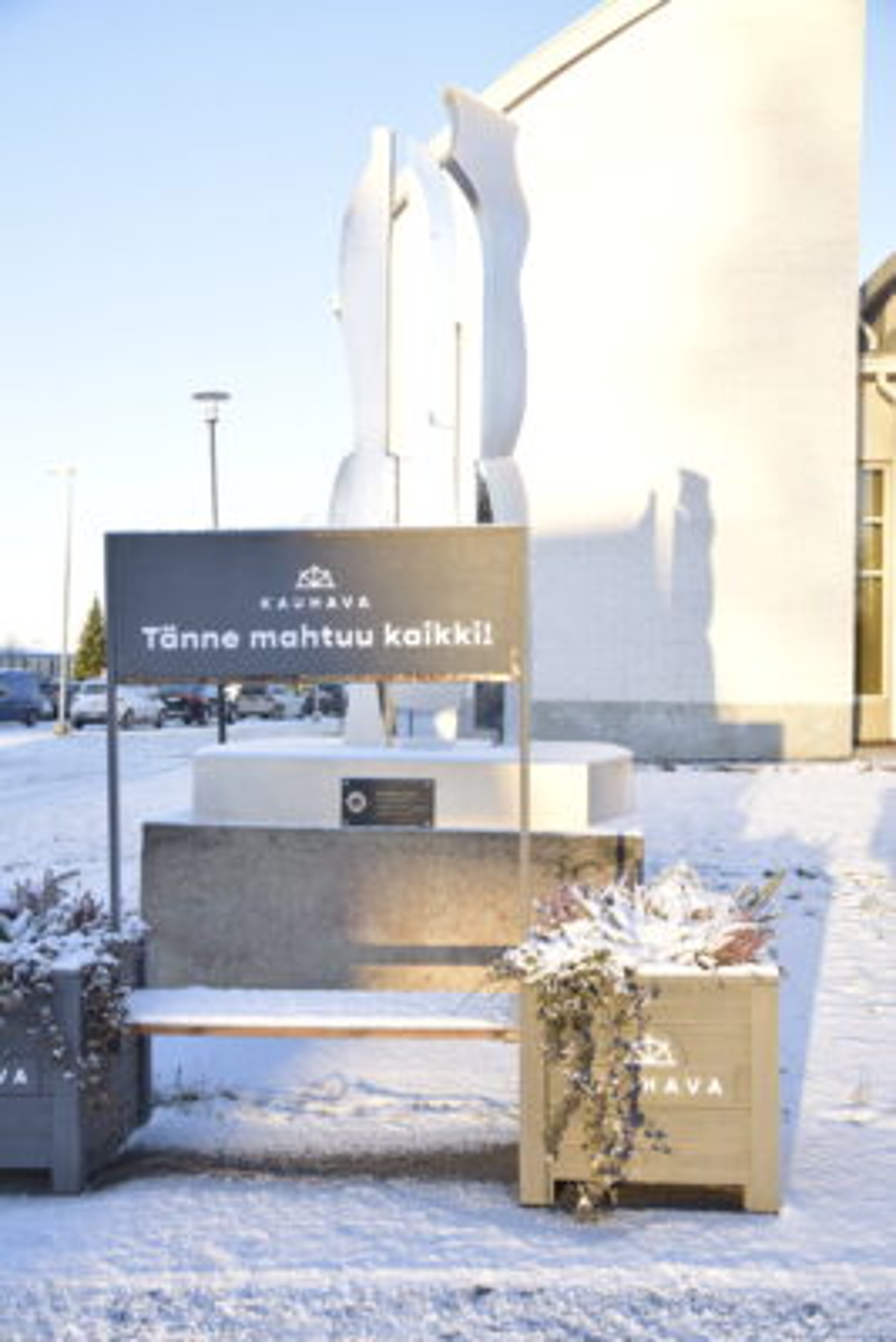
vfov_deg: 49.5
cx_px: 448
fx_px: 1455
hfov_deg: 34.2
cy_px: 671
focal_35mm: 39
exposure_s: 1/800
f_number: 5.6
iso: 800
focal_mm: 26
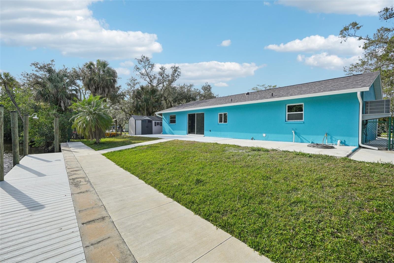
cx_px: 197
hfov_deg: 96.7
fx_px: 175
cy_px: 132
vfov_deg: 73.7
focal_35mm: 16
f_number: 4.5
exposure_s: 1/4000
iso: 400
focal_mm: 16
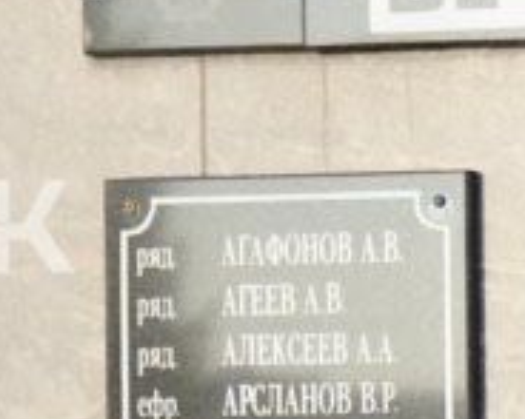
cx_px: 2060
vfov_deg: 4.3
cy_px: 815
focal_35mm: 355
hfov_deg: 4.9
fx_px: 5513
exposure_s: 1/8000
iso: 1600
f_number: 2.8
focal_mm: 43
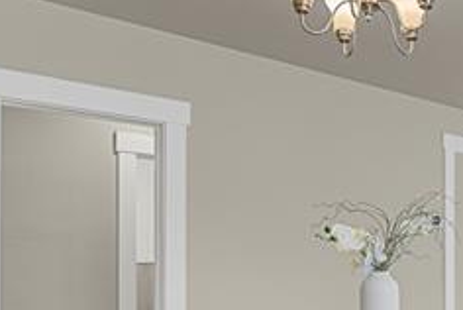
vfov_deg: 28.5
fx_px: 592
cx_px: 477
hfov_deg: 37.5
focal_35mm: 46
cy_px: 259
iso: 250
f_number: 8
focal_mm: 17
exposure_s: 1.6
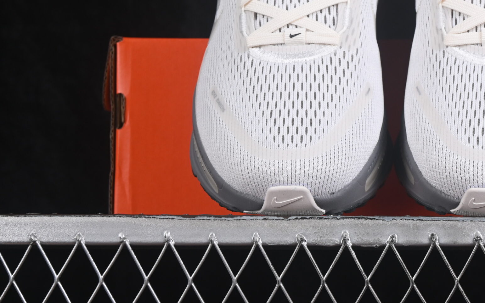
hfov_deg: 16.3
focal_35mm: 127
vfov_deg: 10.3
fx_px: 1679
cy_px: 50
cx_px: 403
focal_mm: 50
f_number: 8
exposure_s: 1/80
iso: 160
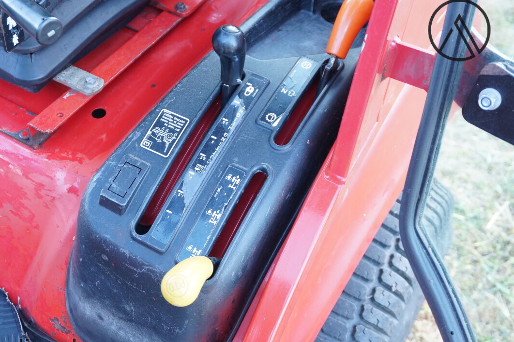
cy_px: 178
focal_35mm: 47
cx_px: 208
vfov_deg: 28.6
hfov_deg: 41.8
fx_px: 670
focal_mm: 26
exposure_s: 1/60
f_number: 4.5
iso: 800
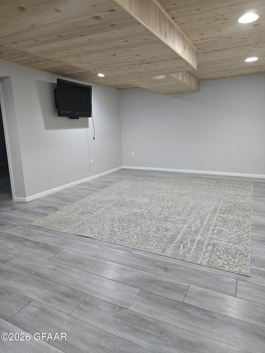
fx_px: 235
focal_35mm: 23
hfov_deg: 58.9
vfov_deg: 73.9
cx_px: 132
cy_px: 176
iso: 800
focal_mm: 6.3
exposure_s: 1/120
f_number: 1.7
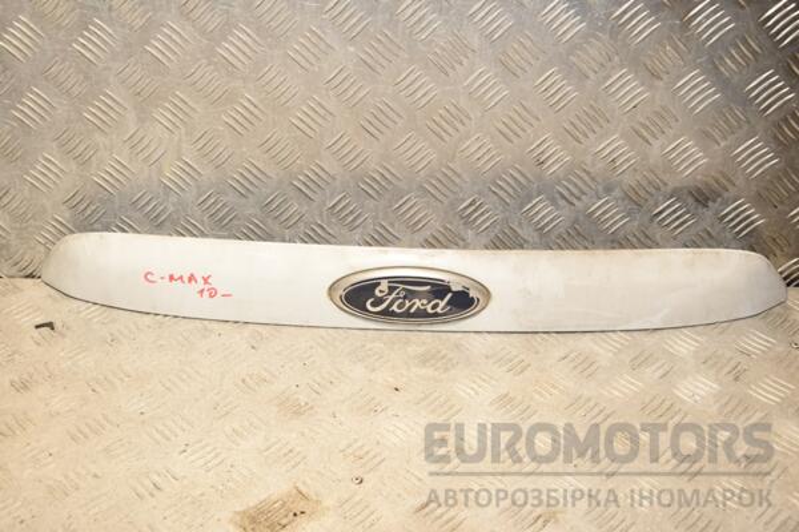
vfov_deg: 25.8
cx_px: 400
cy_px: 266
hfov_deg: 37.9
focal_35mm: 52
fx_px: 1165
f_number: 6.3
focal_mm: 35
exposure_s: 1/200
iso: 800
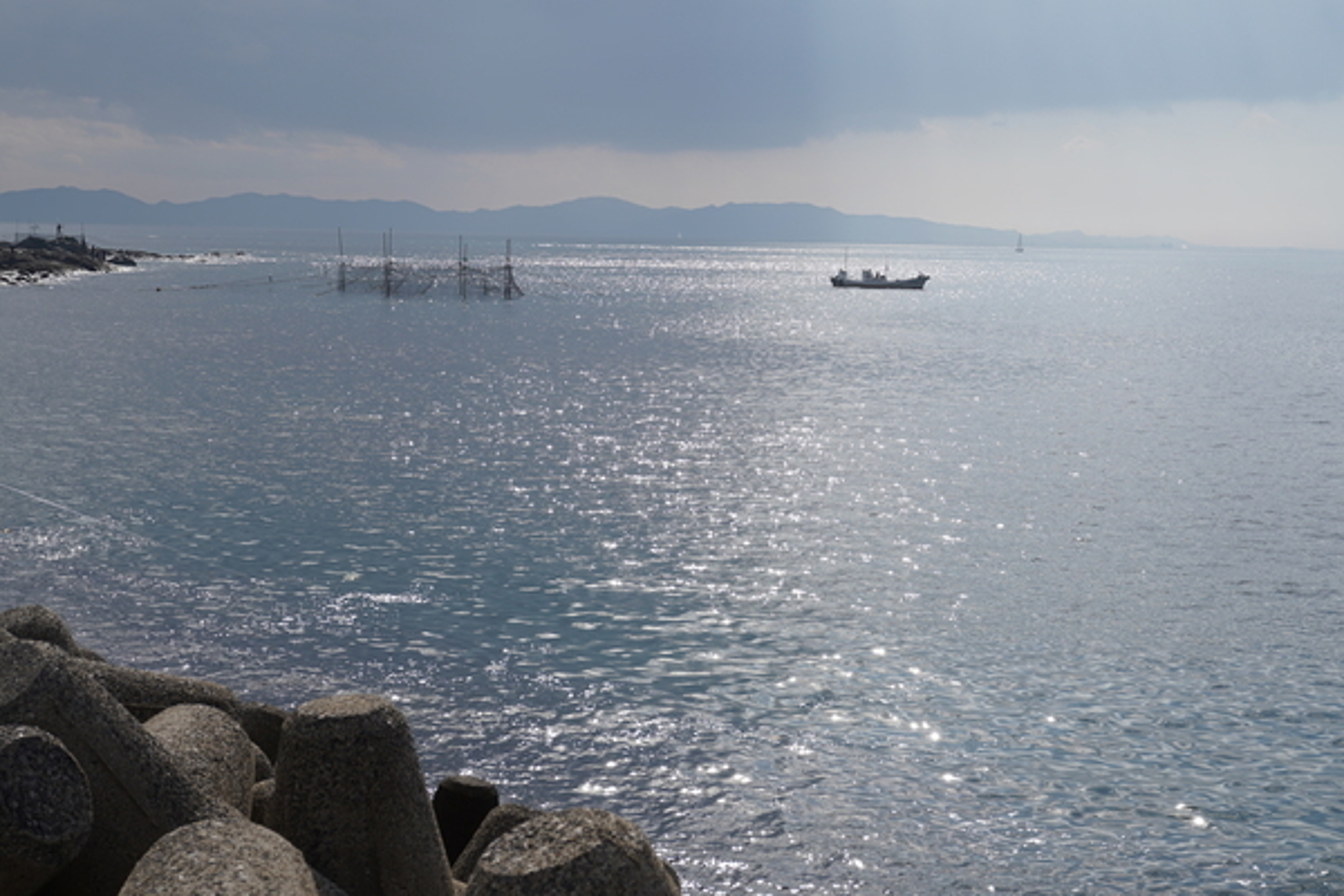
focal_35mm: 60
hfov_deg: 33.4
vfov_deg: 22.6
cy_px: 448
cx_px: 672
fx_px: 2240
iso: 100
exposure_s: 1/640
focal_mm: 60
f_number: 8
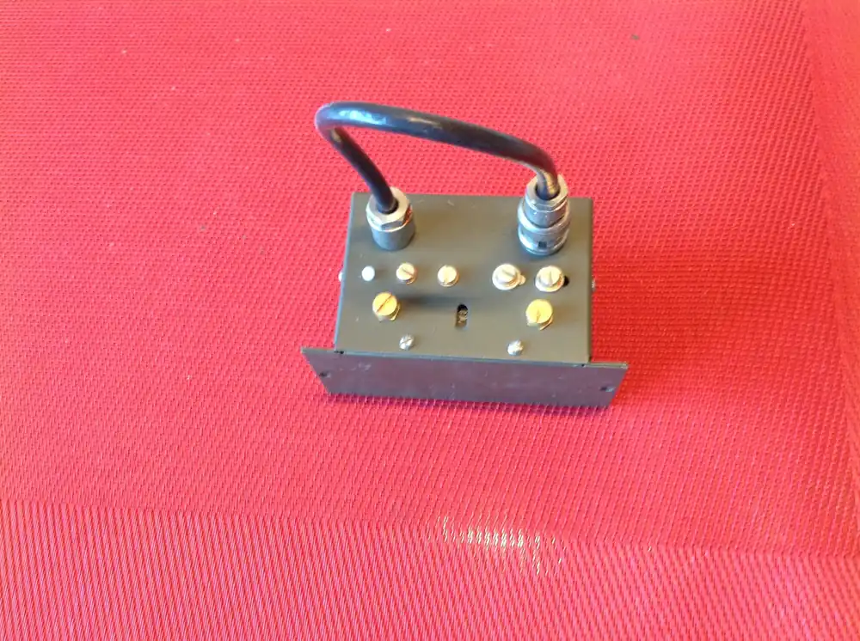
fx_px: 868
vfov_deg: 40.6
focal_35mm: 35
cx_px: 430
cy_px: 320
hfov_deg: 52.7
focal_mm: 4.28
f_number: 2.4
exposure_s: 1/15
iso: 125
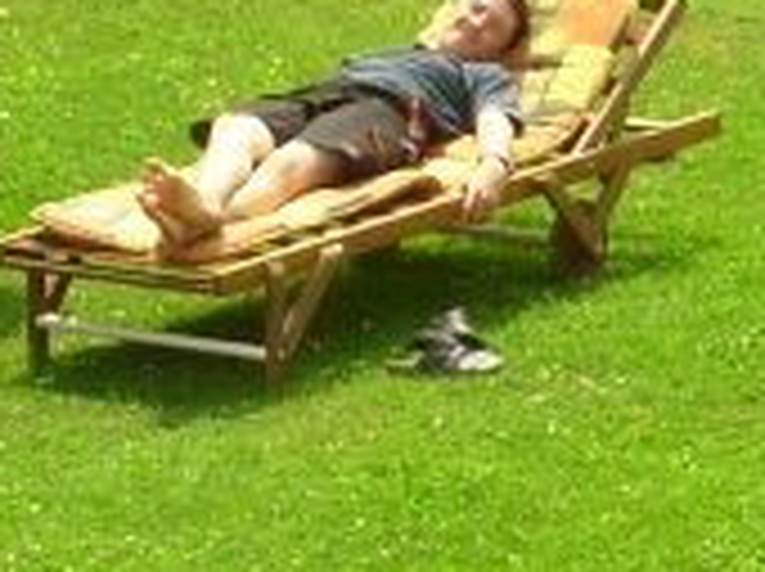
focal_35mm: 495
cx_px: 594
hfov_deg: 4.0
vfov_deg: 3.0
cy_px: 45
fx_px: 10924
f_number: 3.7
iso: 50
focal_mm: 13.5
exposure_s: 1/483
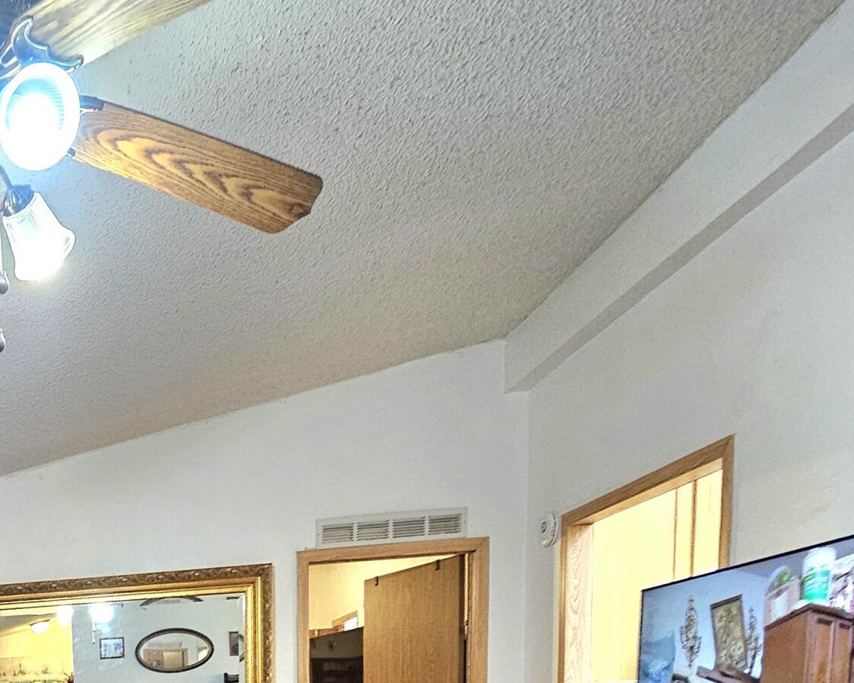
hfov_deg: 43.2
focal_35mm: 34
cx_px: -47
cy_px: 835
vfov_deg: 34.1
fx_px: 859
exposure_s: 1/30
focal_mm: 2.2
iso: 400
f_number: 2.2
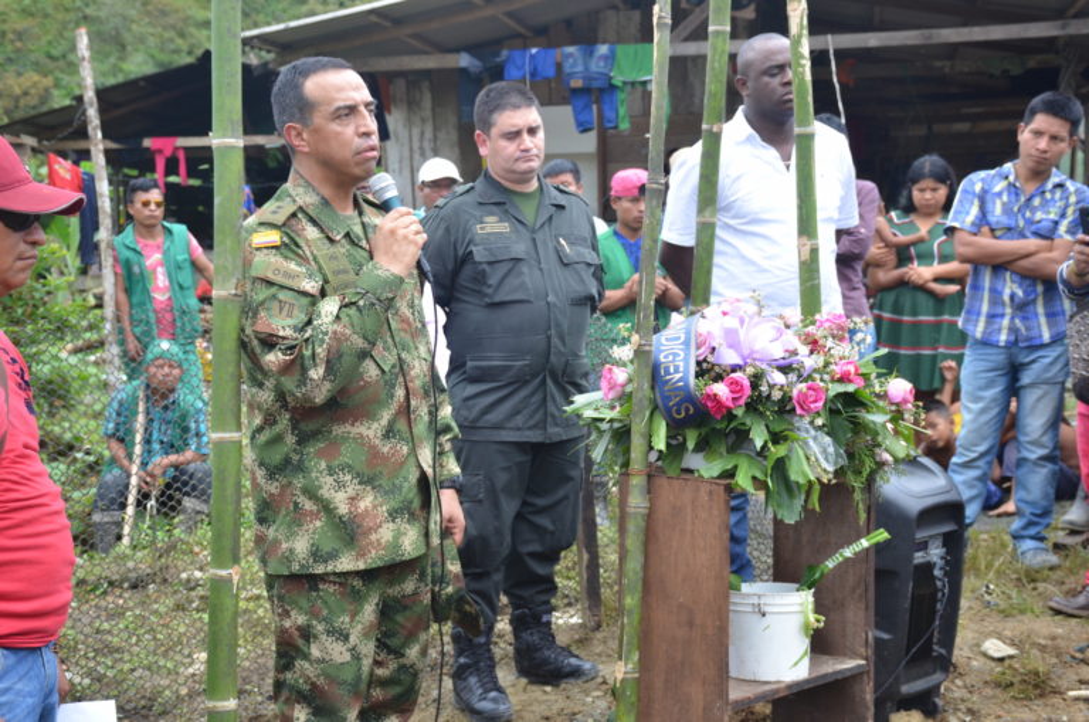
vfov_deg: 25.7
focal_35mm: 52
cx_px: 544
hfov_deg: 37.9
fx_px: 1585
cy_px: 361
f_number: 5.6
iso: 320
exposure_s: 1/125
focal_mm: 35
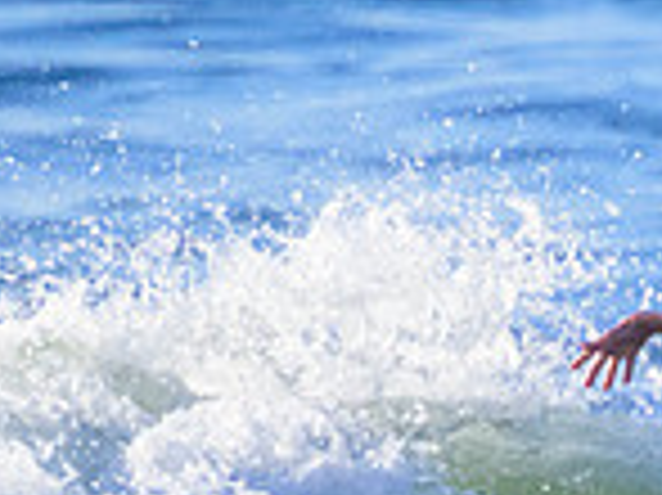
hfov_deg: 0.5
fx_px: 79644
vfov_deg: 0.4
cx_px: 1383
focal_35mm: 4168
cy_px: 785
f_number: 11
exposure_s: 1/2000
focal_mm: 800
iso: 1400
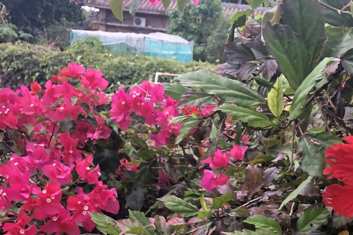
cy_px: 224
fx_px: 490
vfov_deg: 25.9
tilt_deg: -21.1
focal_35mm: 50
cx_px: 239
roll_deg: -3.7
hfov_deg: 39.1
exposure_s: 1/214
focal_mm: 3.99
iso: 20
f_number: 1.8
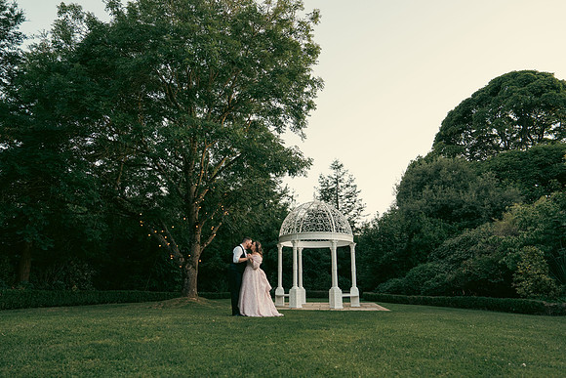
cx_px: 283
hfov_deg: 73.7
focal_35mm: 24
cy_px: 189
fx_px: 377
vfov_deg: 53.2
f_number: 3.5
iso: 640
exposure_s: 1/200
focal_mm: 24
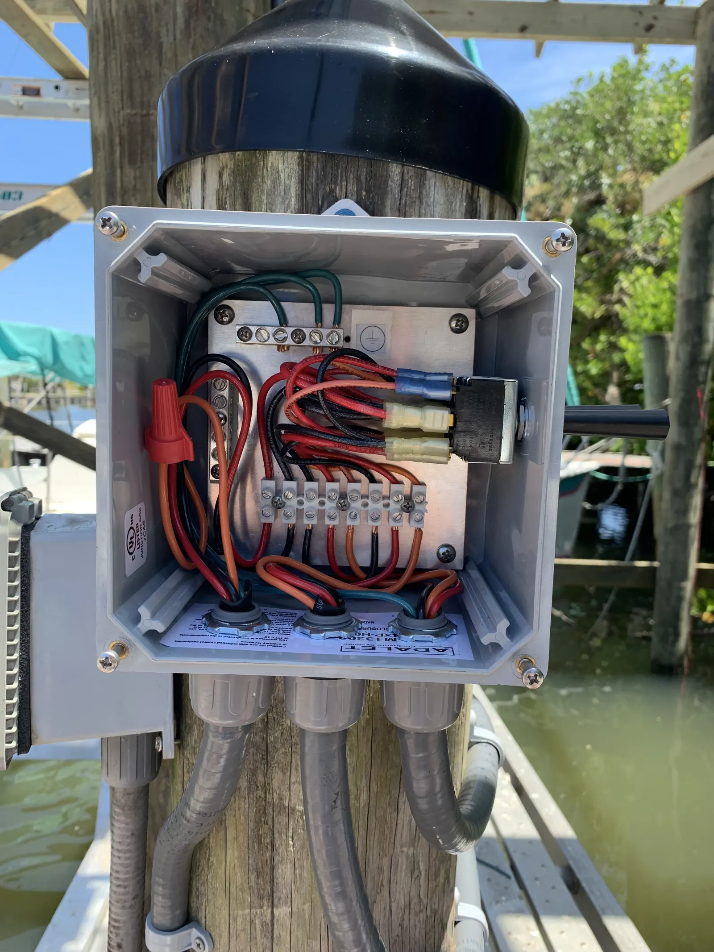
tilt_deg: -4.6
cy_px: 476
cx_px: 357
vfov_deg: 67.3
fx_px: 715
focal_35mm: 26
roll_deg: -2.4
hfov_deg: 53.1
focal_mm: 4.25
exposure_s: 1/422
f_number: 1.8
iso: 25
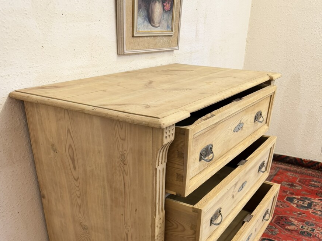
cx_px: 157
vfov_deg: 40.7
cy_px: 202
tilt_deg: -29.0
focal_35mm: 33
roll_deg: -1.2
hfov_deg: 55.3
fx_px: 307
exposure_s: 1/50
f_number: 1.78
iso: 125
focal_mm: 6.76
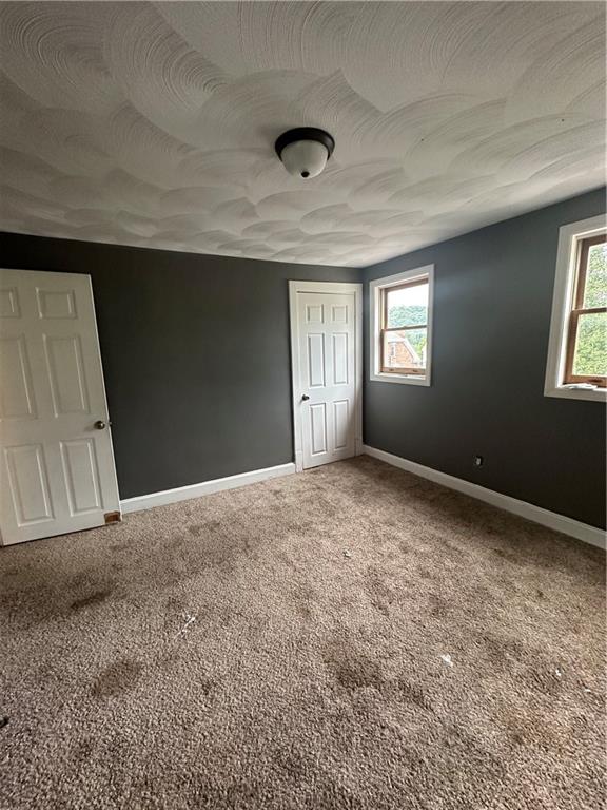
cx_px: 304
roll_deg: +0.6
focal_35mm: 14
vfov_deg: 102.1
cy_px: 405
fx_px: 327
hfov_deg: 85.7
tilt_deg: -9.9
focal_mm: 2.22
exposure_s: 1/85
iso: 320
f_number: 2.2
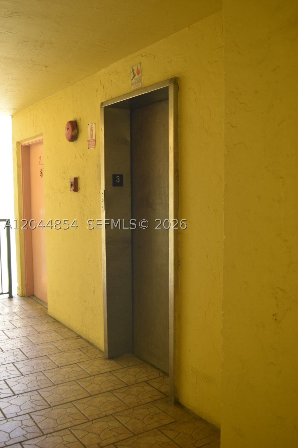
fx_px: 447
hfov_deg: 36.9
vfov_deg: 53.1
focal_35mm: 36
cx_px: 149
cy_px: 224
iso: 400
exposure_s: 1/100
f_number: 5
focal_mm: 24
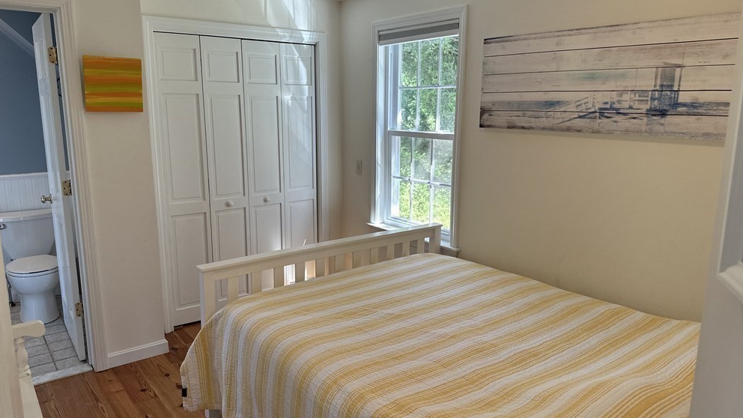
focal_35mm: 27
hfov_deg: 69.9
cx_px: 366
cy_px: 203
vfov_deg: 42.9
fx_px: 532
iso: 125
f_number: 1.78
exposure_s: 1/120
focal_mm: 6.86
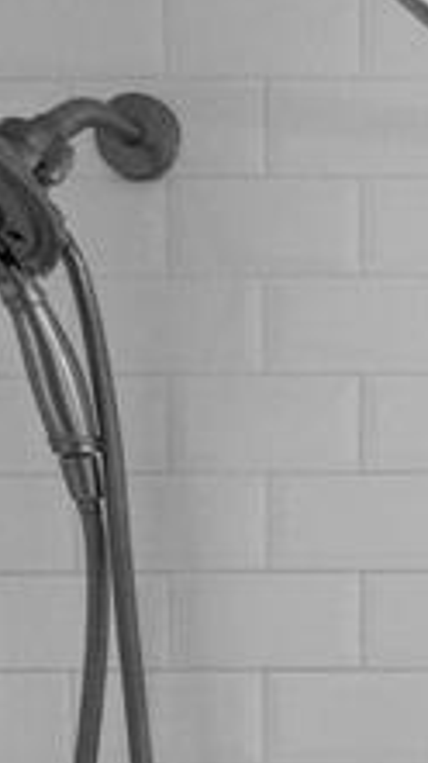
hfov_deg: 8.3
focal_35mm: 102
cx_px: 1570
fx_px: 2062
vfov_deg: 18.8
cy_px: 1094
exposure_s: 1/100
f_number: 5
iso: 1600
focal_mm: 14
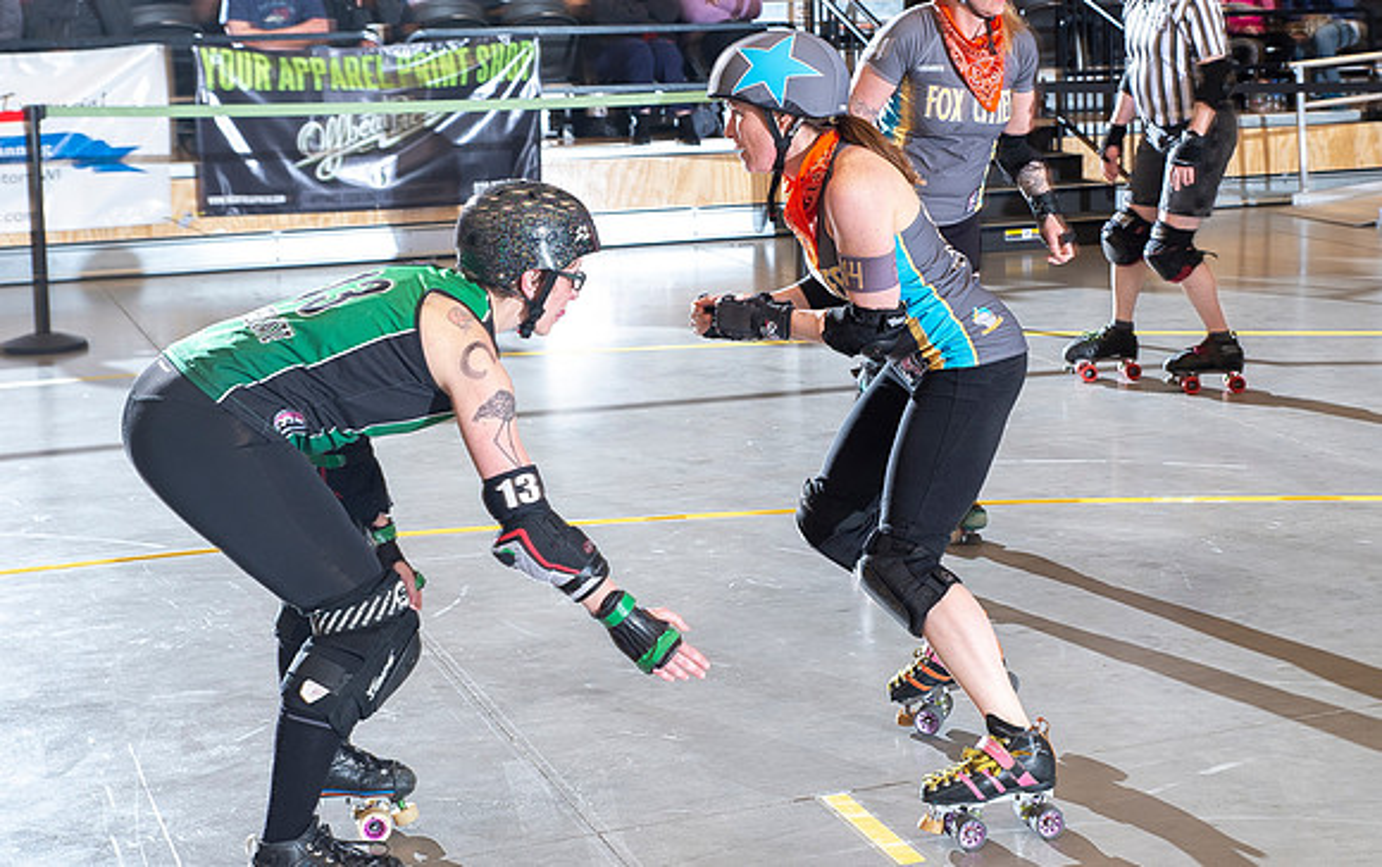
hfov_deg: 30.9
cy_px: 222
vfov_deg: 19.7
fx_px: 2474
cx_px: 956
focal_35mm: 66
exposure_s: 1/160
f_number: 5.6
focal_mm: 46
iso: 640
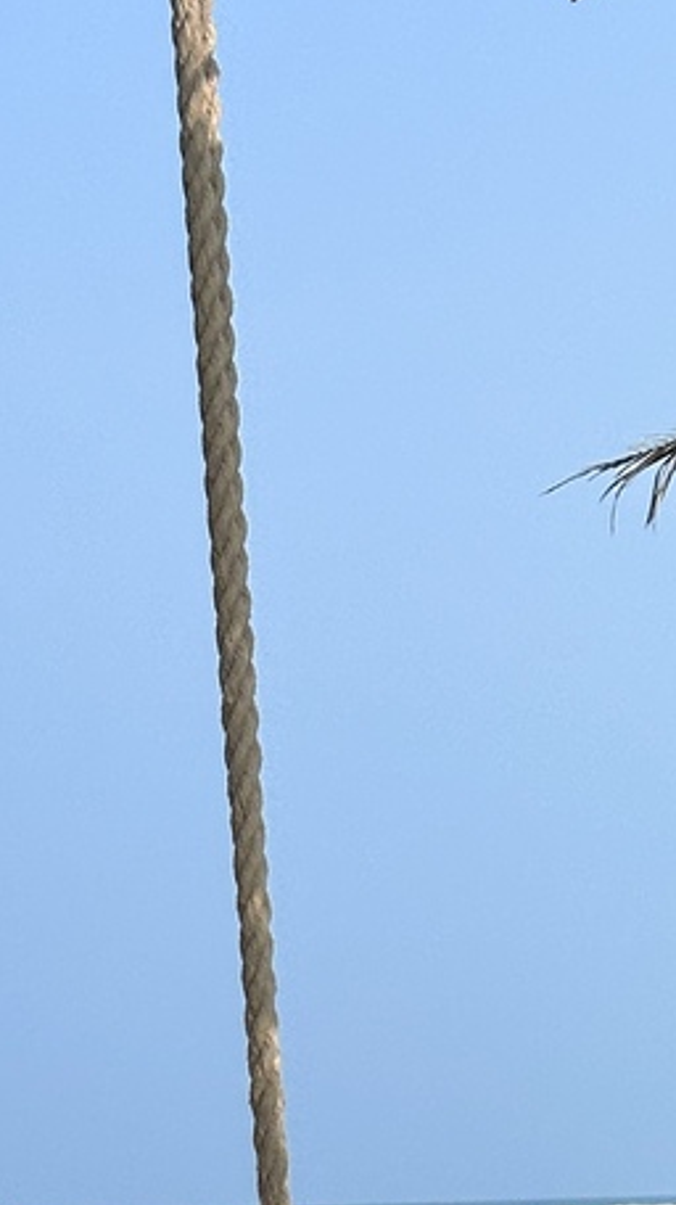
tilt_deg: -7.0
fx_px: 4883
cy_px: 1687
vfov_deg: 13.4
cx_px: -137
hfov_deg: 7.8
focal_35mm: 153
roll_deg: +1.9
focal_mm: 6.86
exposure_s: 1/5000
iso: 64
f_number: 1.78
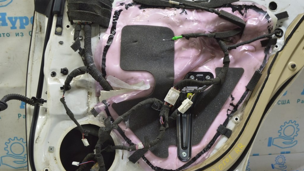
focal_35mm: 40
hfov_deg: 51.0
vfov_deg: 30.0
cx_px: 152
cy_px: 87
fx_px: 319
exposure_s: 1/20
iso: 400
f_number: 5.6
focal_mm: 25
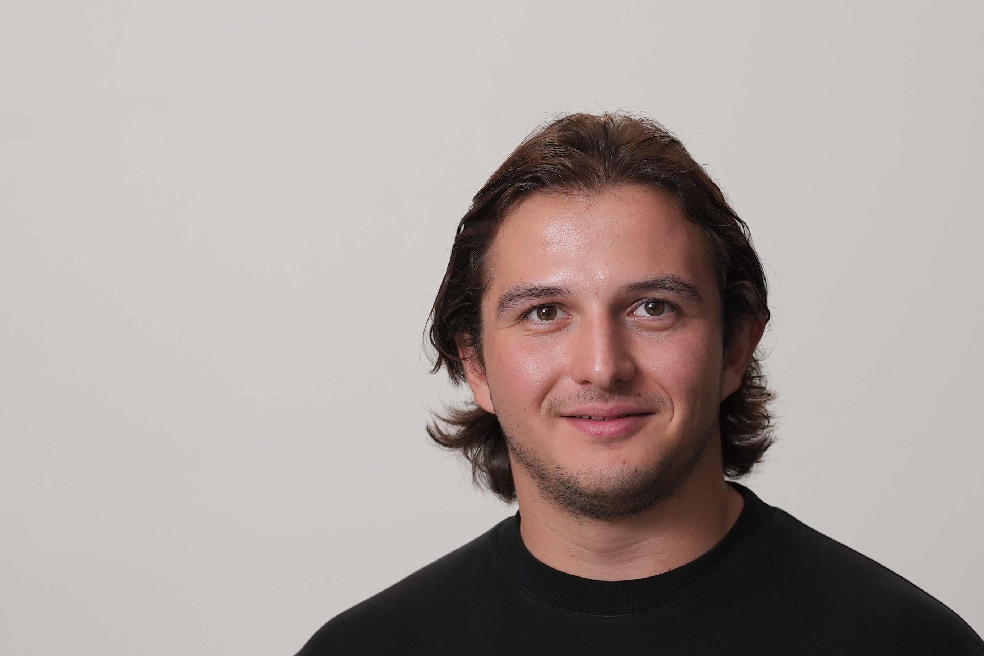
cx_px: 619
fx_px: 3471
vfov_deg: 10.8
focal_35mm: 127
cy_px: 506
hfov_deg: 16.1
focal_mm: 50
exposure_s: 1/160
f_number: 2.5
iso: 1000
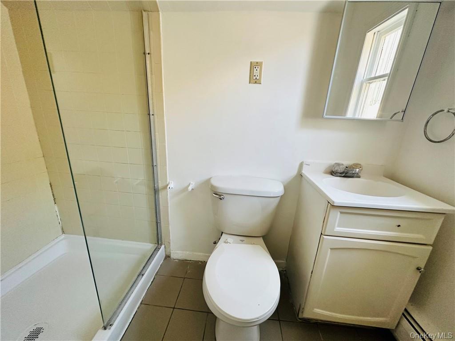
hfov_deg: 102.1
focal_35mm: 14
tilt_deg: -18.7
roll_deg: -4.6
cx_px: 228
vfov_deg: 85.7
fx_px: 184
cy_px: 170
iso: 160
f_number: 2.2
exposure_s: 1/99
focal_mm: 2.22
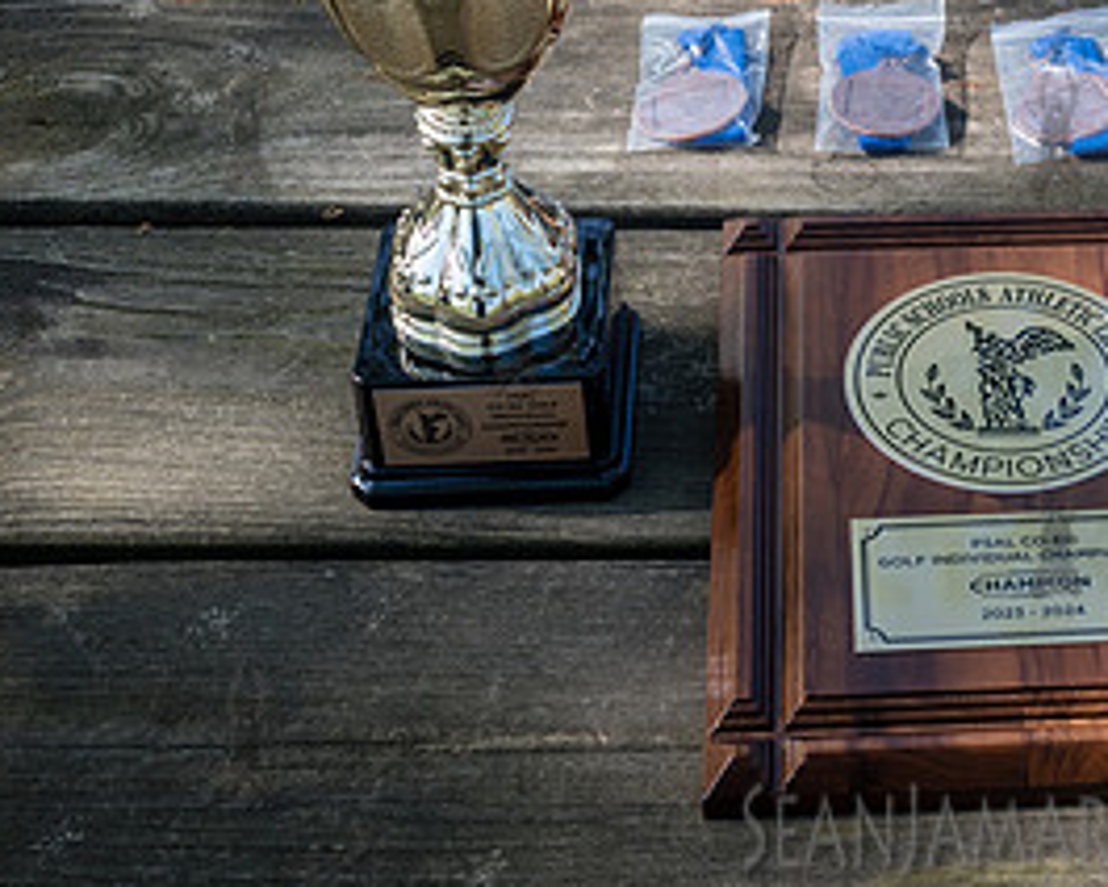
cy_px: 119
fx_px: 2361
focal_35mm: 72
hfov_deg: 25.4
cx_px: 1054
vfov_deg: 20.9
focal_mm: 35
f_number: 6.3
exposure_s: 1/250
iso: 200
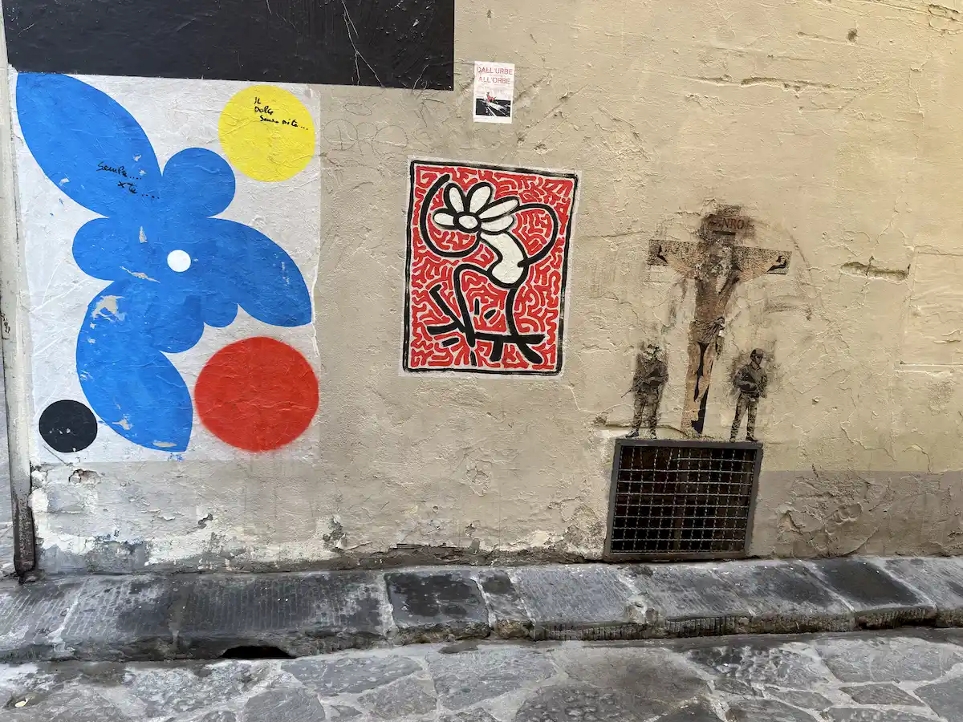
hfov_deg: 61.7
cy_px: 361
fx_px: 807
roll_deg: -2.9
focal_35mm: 29
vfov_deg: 48.2
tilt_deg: -11.5
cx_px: 482
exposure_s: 1/121
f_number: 1.78
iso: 64
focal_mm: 6.76
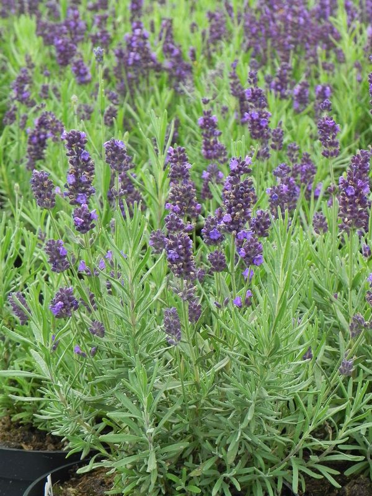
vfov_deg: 16.8
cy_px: 248
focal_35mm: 117
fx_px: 1676
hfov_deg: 12.7
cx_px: 186
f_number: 4.5
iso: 160
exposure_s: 1/160
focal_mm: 20.8
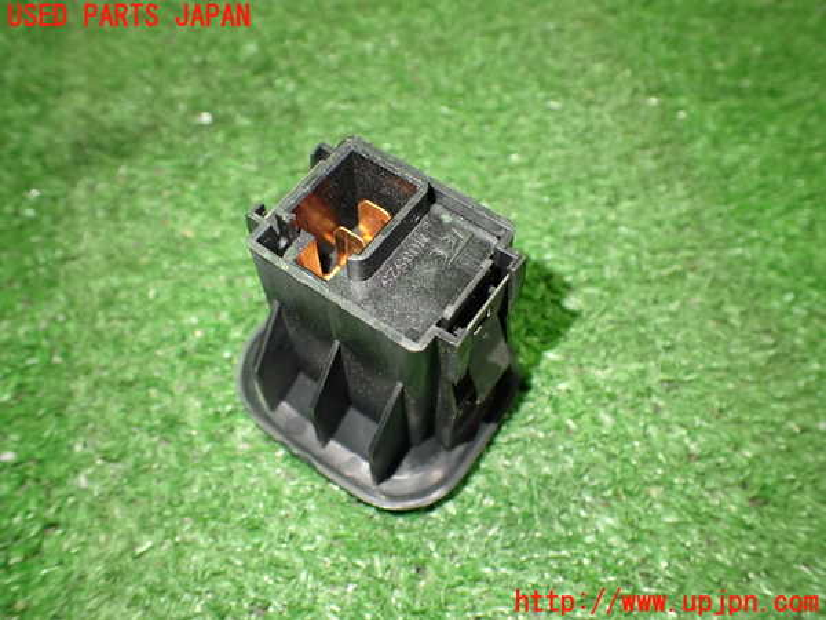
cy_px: 310
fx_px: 716
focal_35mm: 30
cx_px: 413
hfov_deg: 60.0
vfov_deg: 46.8
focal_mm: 5.4
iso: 800
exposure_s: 1/60
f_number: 2.3
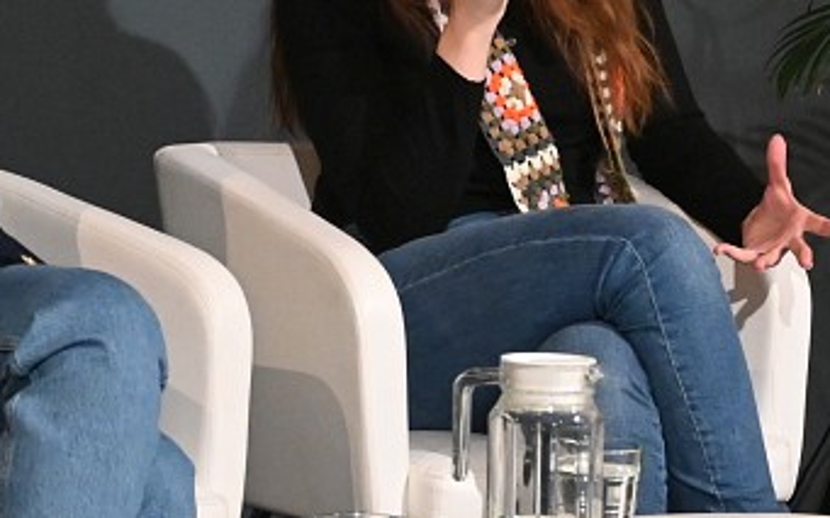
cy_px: 237
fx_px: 3821
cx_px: 277
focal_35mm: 169
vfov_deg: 7.8
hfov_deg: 12.4
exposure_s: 1/100
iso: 3200
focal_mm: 29
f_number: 4.8
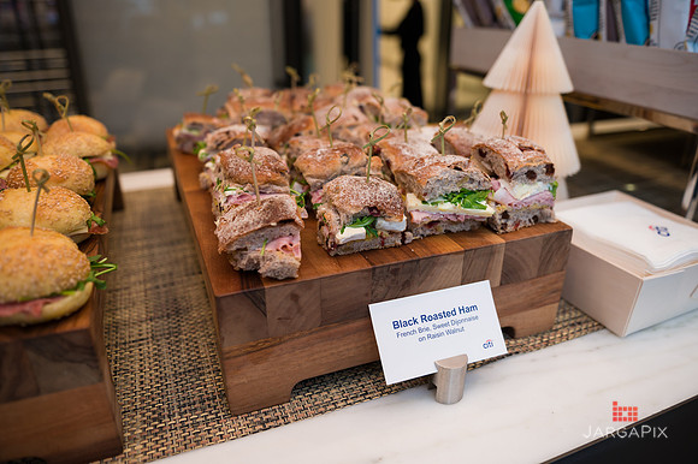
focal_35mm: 27
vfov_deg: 47.9
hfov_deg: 67.4
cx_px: 349
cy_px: 232
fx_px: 523
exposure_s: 1/200
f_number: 3.2
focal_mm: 27
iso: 400
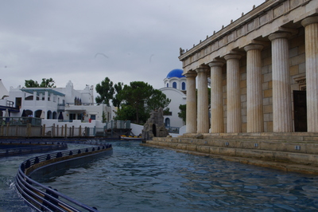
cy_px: 106
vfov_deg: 42.3
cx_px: 159
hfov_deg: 60.3
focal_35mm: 31
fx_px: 274
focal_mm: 21.25
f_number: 11
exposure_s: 1/160
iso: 200
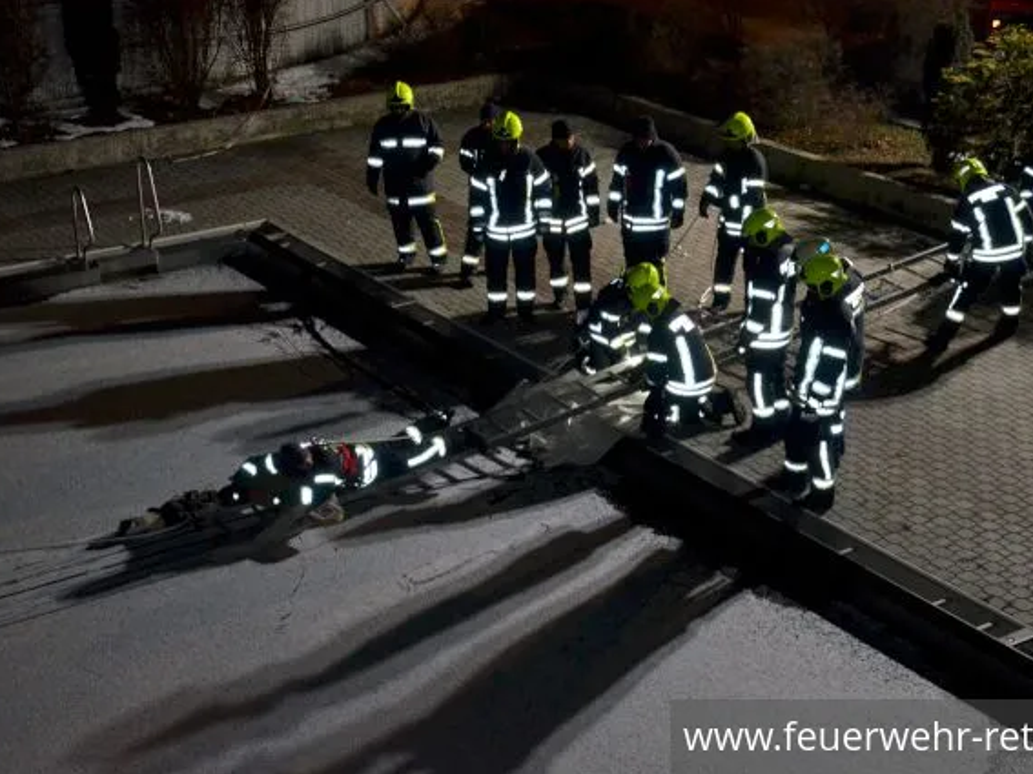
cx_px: 517
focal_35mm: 66
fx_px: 1969
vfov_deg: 22.2
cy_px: 386
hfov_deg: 29.4
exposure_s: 1/60
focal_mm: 40
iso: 3200
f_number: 4.5
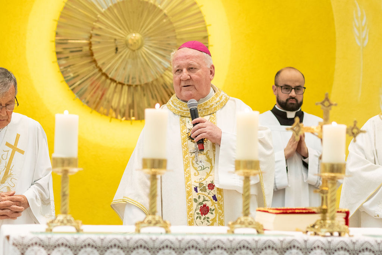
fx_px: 1348
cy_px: 128
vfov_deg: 10.8
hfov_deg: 16.1
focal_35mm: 127
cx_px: 191
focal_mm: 85
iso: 2000
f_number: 3.2
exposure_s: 1/200
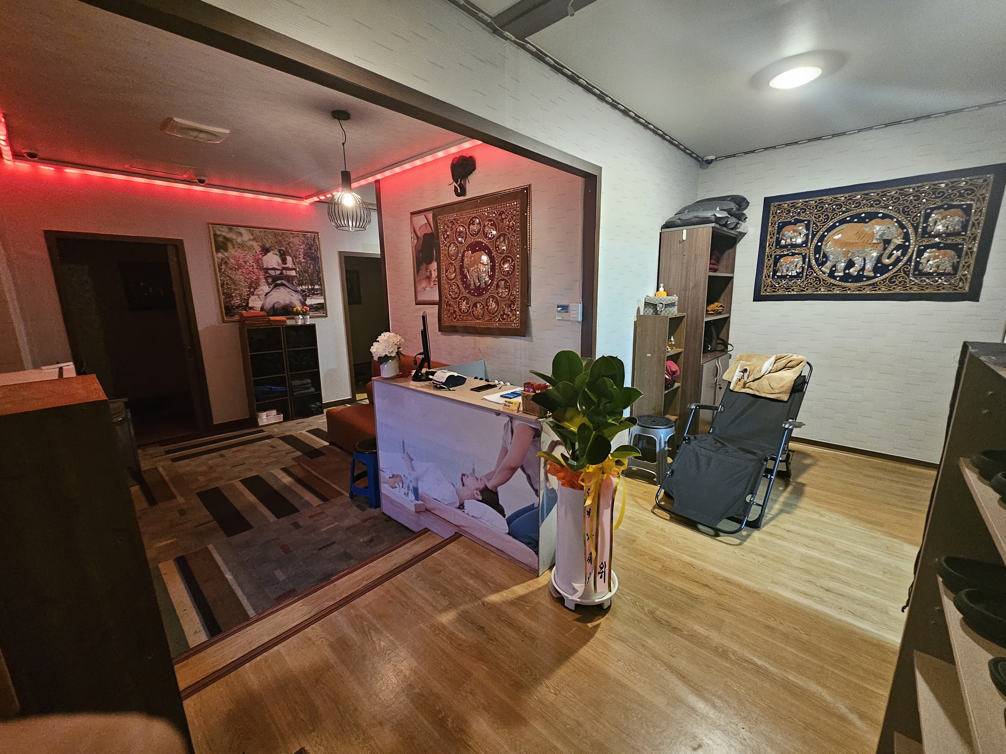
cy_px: 377
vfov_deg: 89.9
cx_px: 503
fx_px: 378
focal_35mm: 13
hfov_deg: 106.2
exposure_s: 1/24
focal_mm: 2.2
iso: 800
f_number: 2.2
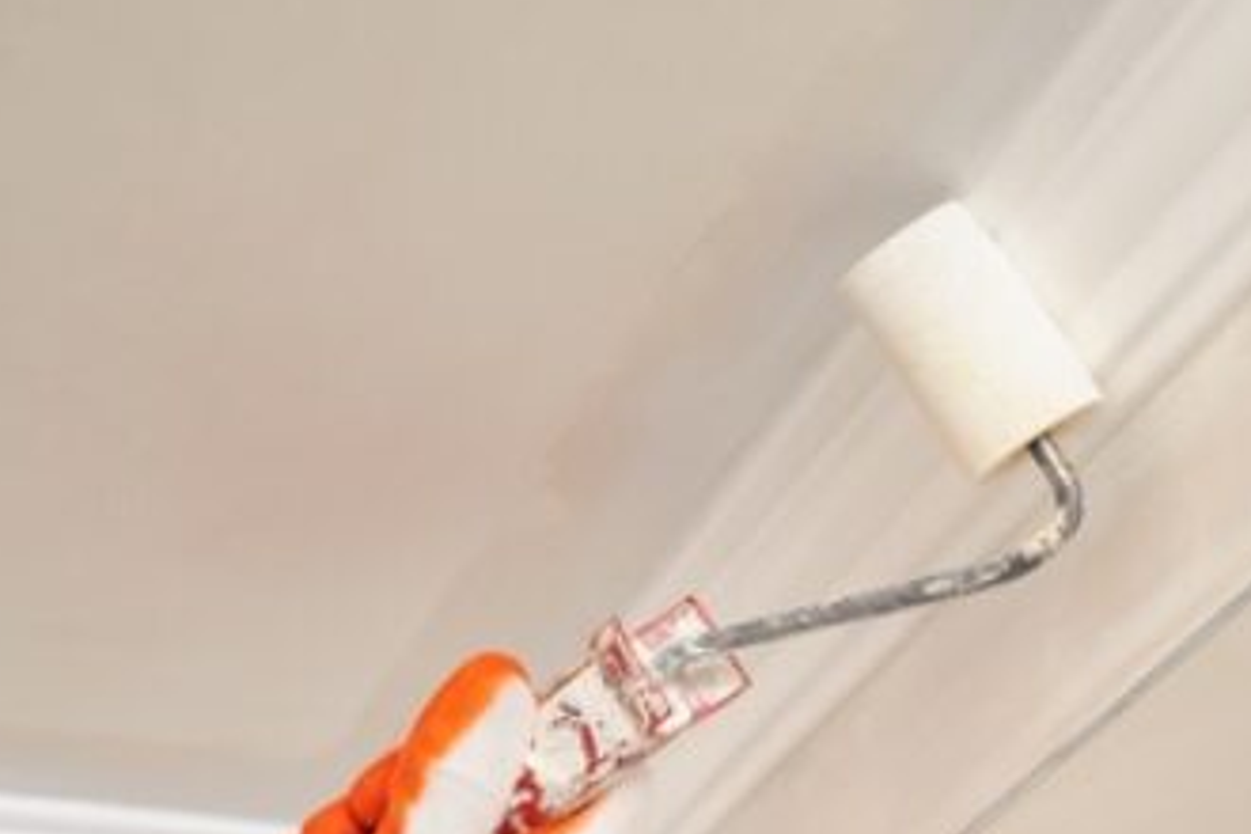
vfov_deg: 15.0
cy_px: 637
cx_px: 713
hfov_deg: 22.4
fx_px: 3162
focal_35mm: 91
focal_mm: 50
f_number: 6.3
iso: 200
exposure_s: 1/160
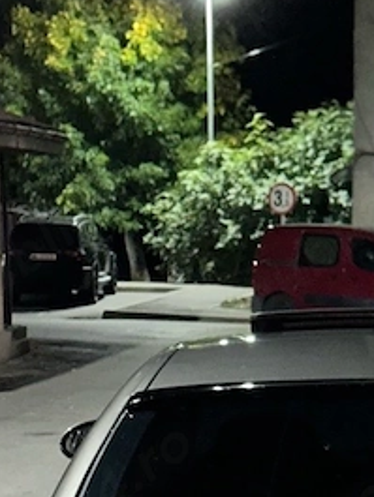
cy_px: 565
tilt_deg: -10.3
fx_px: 2087
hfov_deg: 10.1
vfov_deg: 13.3
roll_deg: -1.1
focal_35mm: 145
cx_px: 436
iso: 160
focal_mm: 6.86
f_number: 1.78
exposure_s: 1/4
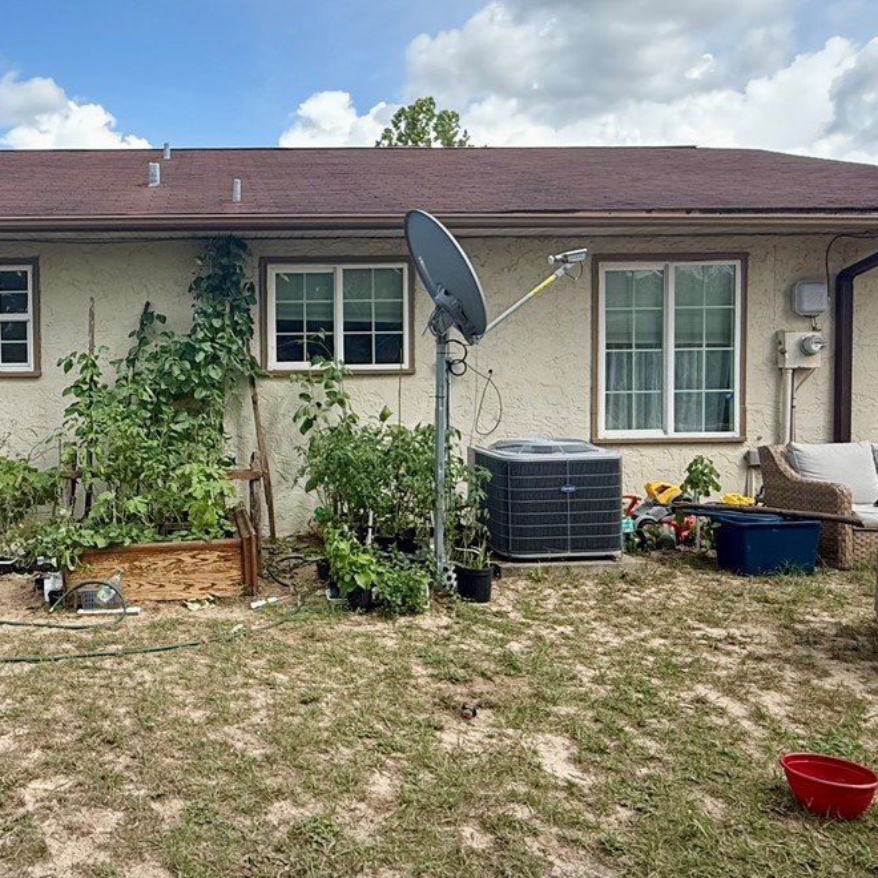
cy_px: 394
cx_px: 218
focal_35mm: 30
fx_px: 861
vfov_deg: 53.9
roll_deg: +0.5
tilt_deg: -1.7
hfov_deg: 51.7
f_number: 2.2
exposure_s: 1/1497
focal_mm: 2.22
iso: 64
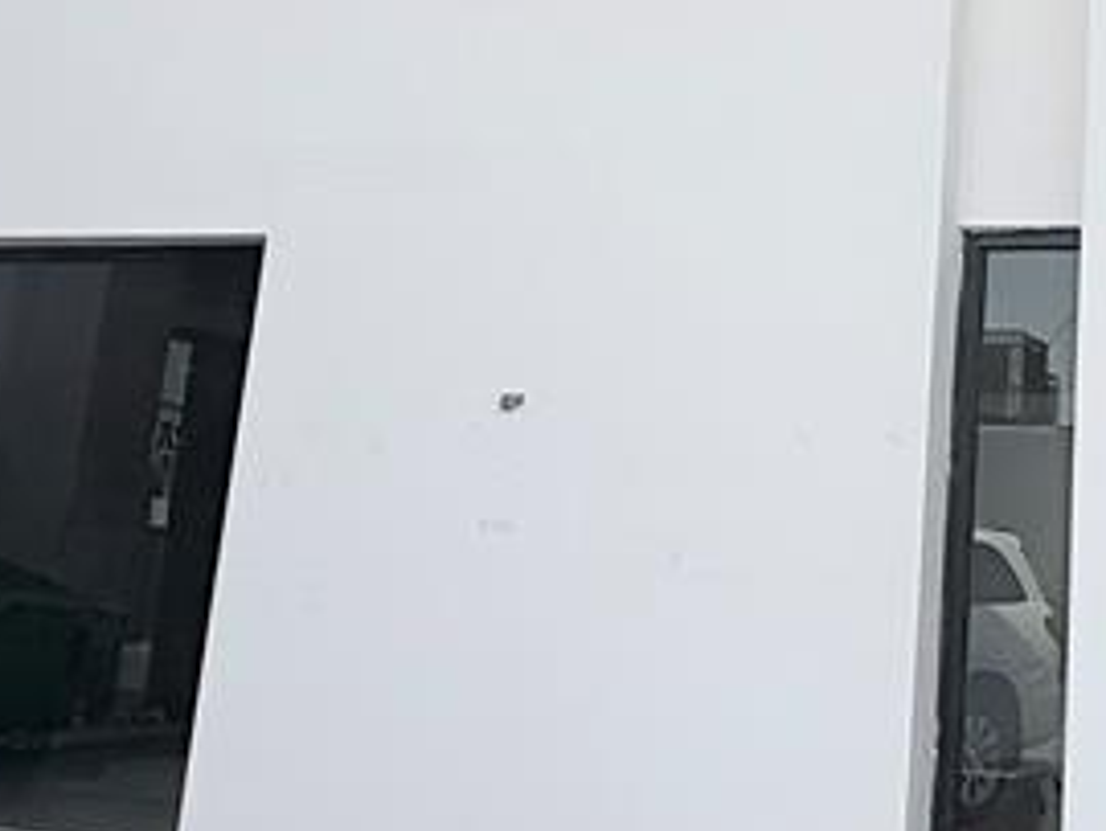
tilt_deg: +14.9
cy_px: 160
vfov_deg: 27.0
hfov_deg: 34.3
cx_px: 983
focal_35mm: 53
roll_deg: -2.3
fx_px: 1695
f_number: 2.2
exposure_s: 1/1613
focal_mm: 2.22
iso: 50
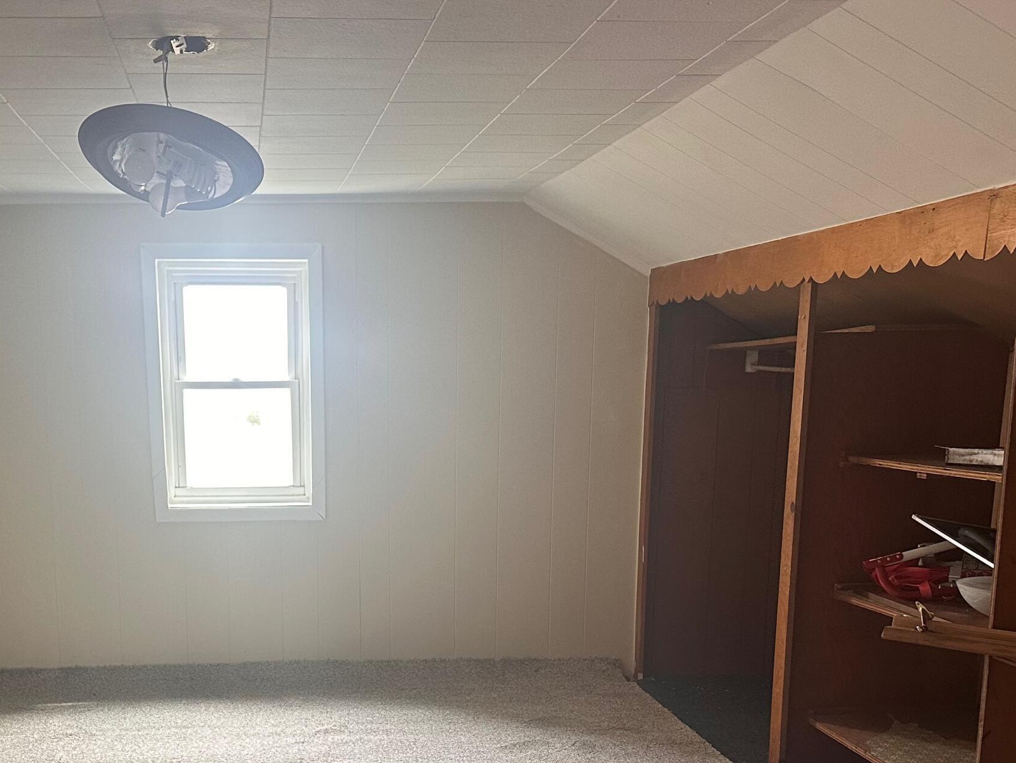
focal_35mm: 43
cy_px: 643
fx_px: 1262
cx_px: 325
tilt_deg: -12.3
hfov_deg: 43.1
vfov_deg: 32.4
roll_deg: +0.3
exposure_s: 1/94
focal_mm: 6.86
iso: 250
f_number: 1.78
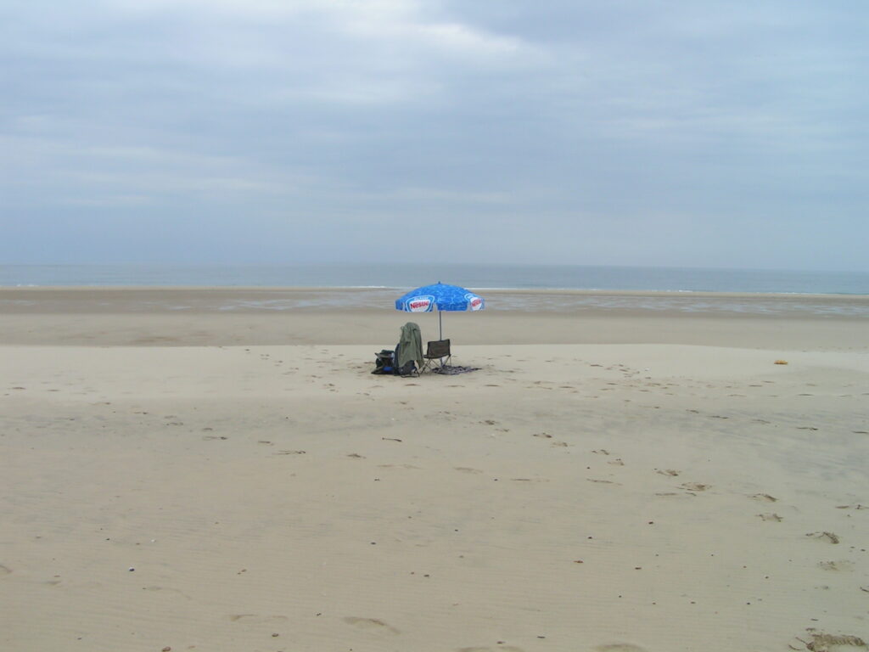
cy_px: 326
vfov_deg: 37.7
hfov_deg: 49.0
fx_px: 954
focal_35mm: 38
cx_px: 434
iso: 50
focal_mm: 5.8
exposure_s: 1/400
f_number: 5.6
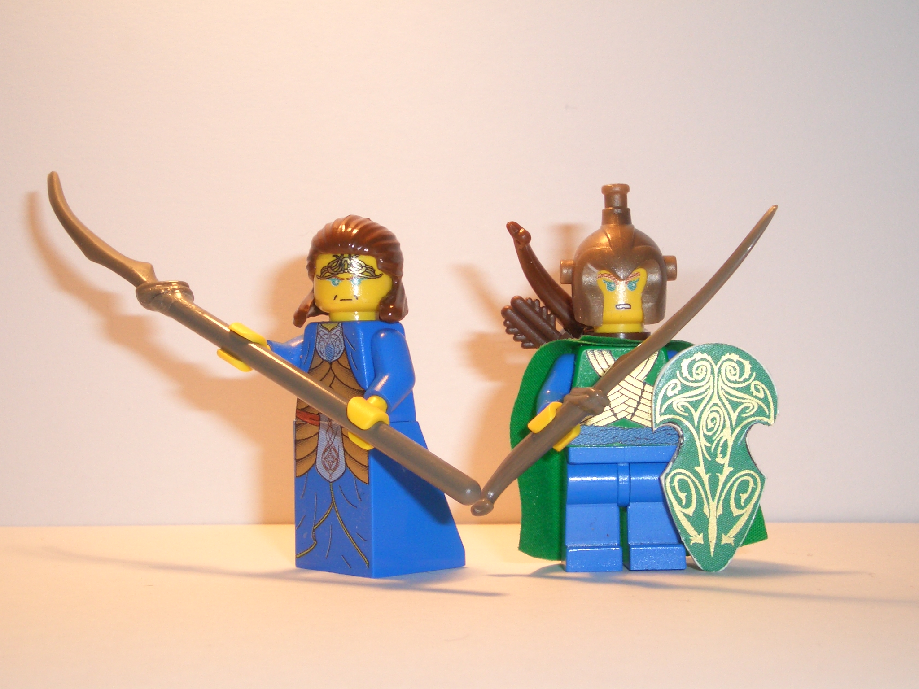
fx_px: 1619
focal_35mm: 61
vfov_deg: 24.0
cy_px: 344
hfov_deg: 31.7
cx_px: 460
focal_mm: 8.1
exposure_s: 1/50
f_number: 5
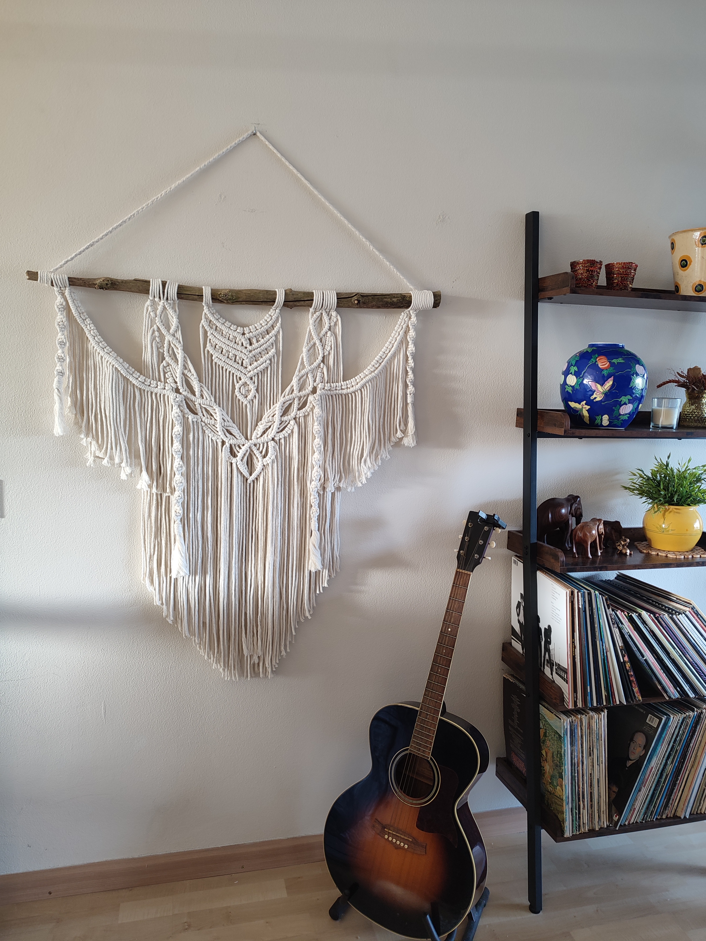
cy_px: 470
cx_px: 353
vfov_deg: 71.6
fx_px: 653
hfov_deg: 56.8
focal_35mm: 24
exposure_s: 1/33
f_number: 1.89
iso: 459
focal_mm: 5.89
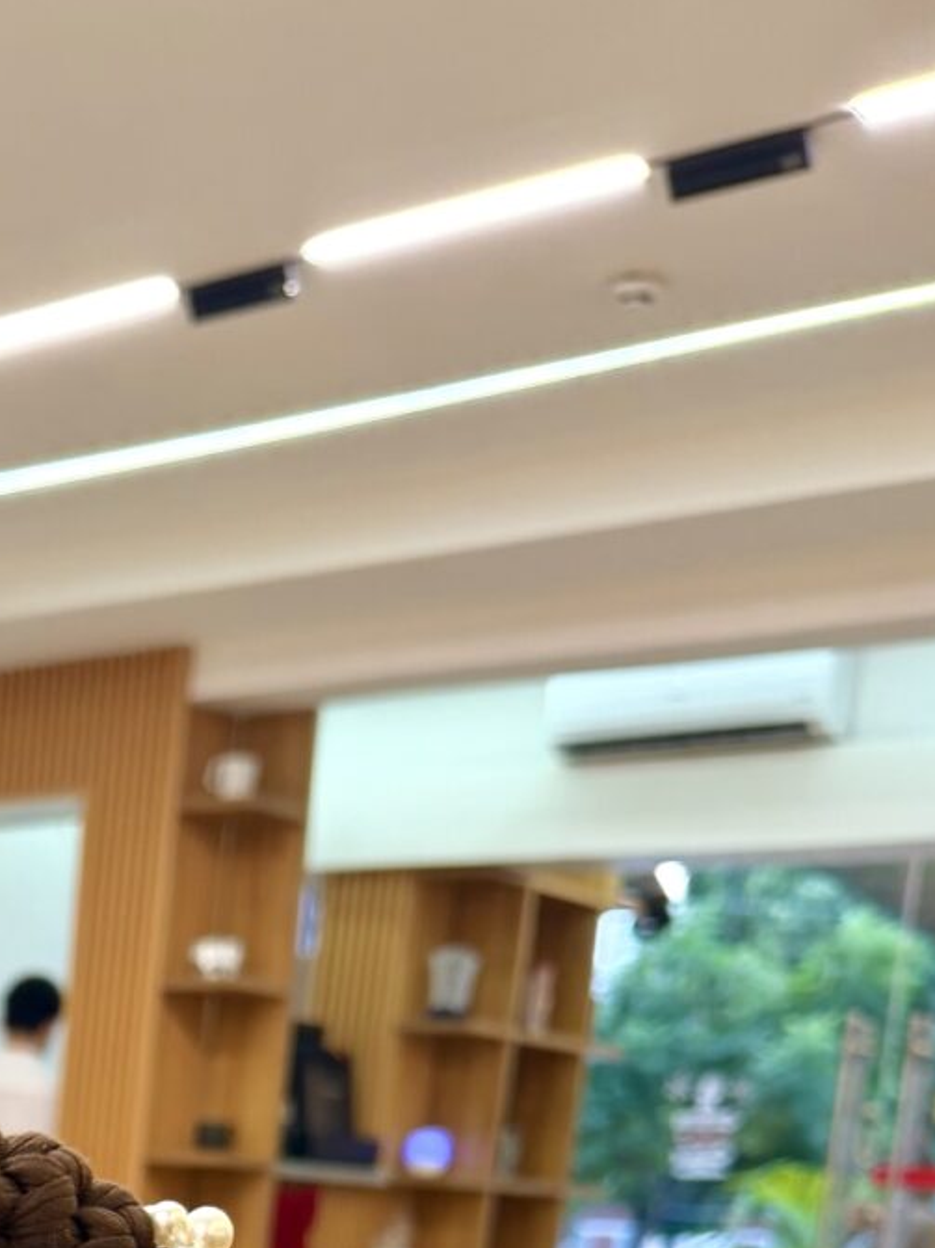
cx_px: -190
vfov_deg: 26.6
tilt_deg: -9.6
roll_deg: -4.2
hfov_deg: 21.9
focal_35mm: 62
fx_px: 2234
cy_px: 1604
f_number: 1.78
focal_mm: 6.76
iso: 125
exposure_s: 1/50
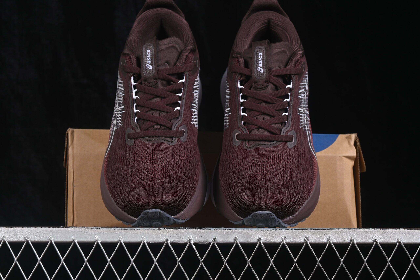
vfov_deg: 18.2
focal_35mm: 75
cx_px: 210
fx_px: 875
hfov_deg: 27.0
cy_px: 140
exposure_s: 1/60
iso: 160
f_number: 6.3
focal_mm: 50
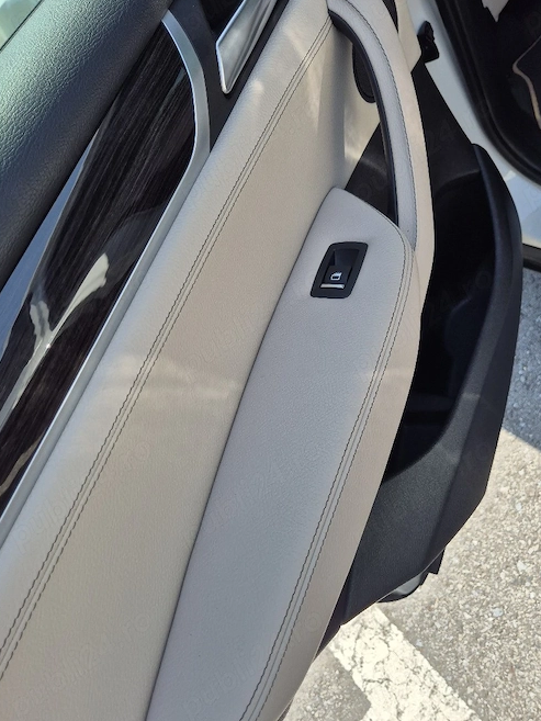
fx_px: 583
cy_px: 348
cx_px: 295
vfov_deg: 63.4
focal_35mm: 28
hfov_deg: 49.7
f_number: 1.8
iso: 25
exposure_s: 1/1250
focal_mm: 5.4
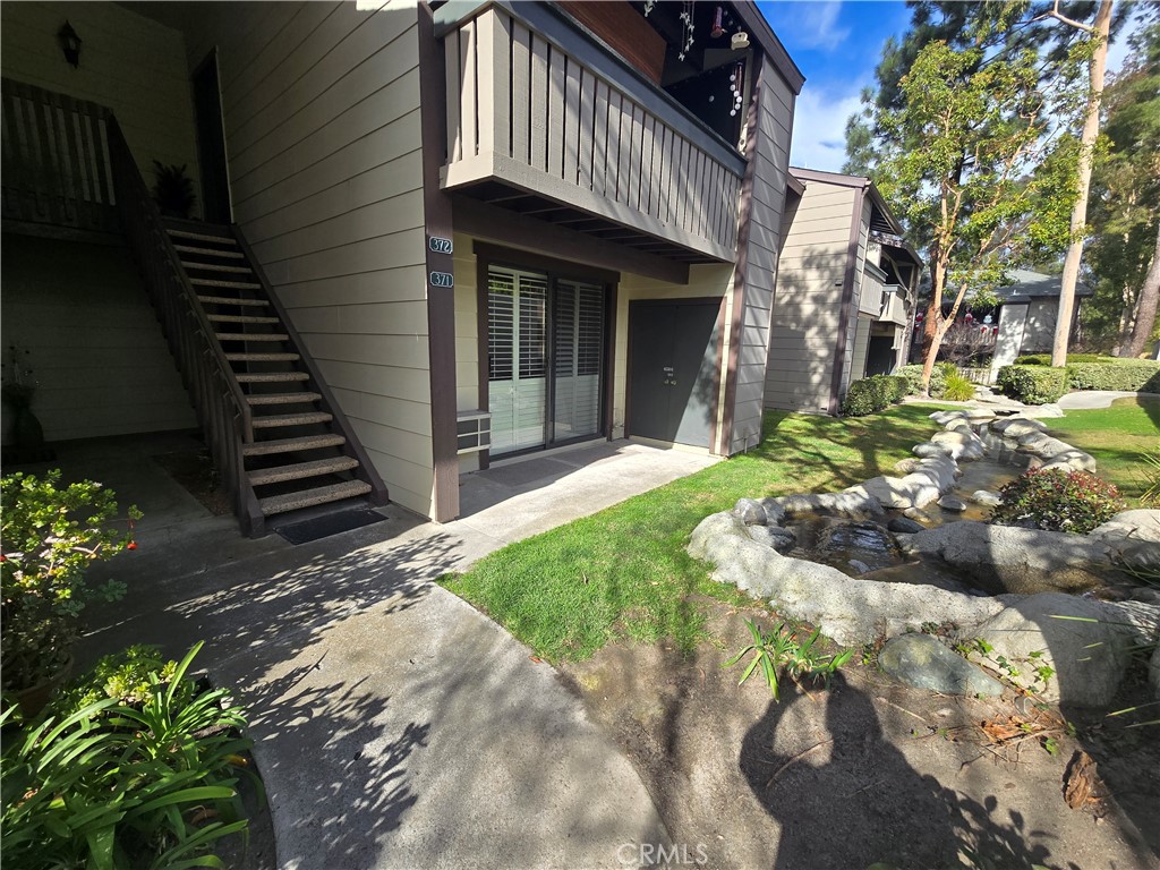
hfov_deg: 106.2
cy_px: 435
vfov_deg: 89.9
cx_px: 580
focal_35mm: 13
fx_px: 436
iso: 50
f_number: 2.2
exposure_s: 1/1047
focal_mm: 2.2
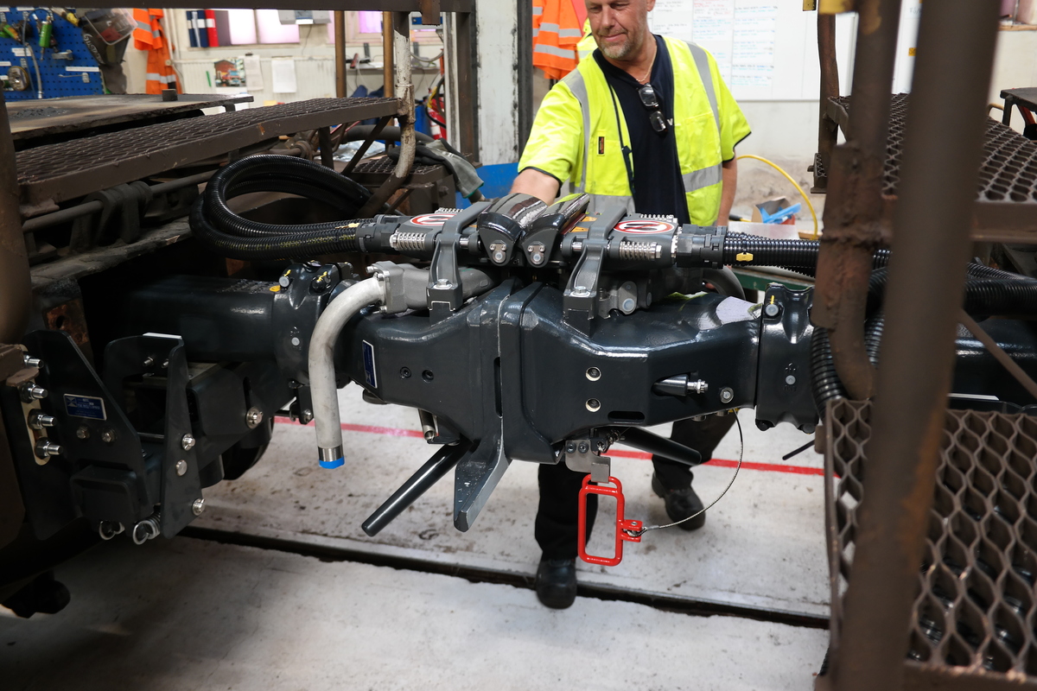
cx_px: 518
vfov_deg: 43.6
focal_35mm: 30
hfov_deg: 61.9
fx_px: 864
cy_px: 346
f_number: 2.8
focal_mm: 20
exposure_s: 1/40
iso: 400
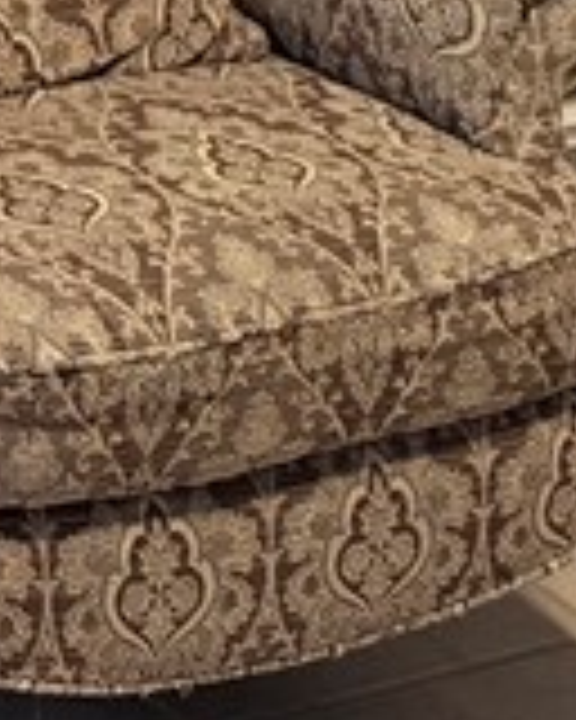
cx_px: -792
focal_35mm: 150
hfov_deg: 9.3
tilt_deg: -3.8
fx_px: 3196
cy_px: -837
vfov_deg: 11.3
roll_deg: +1.4
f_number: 1.78
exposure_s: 1/60
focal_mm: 6.76
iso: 320
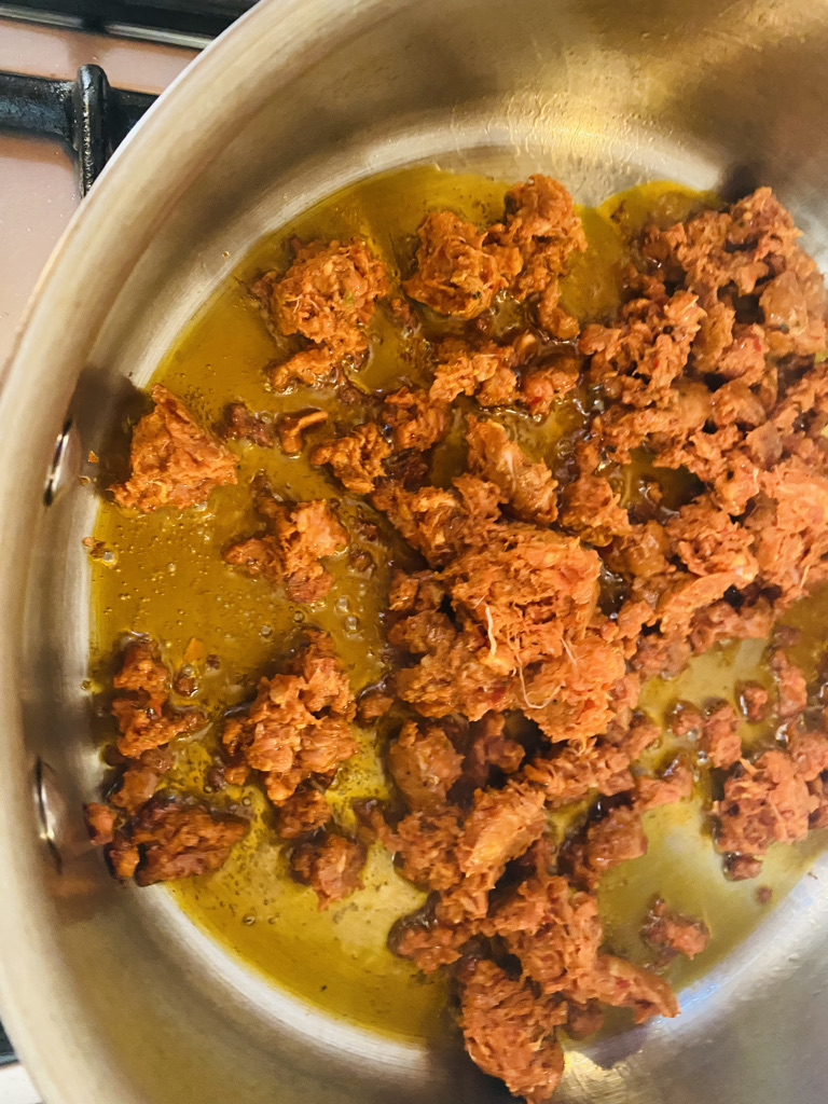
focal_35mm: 26
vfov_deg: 67.3
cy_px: 552
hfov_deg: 53.1
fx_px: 829
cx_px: 414
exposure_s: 1/30
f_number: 1.8
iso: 640
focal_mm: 4.25
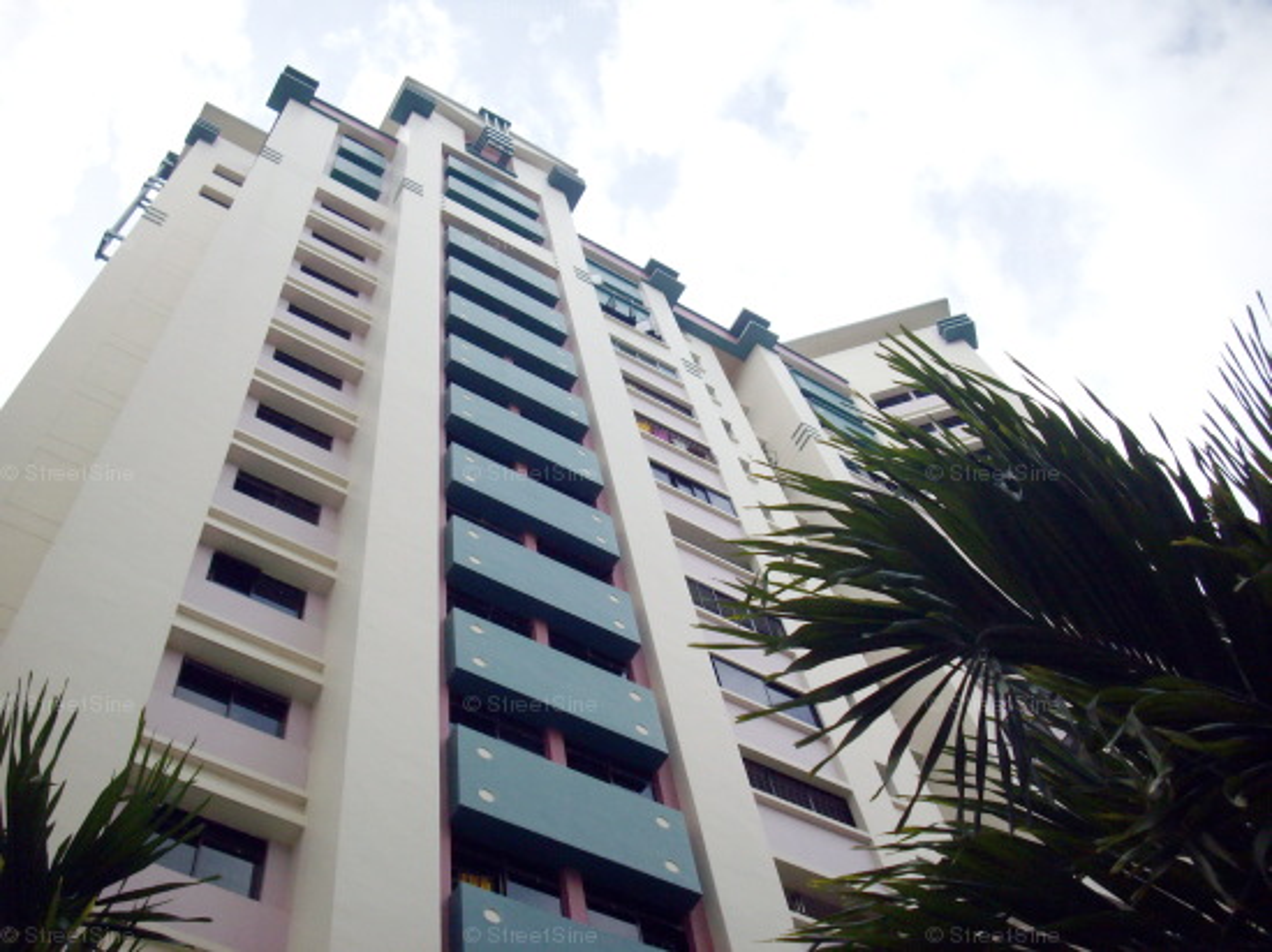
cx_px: 636
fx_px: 1359
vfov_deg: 38.6
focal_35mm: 37
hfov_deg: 50.2
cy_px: 476
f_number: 5.6
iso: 80
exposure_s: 1/640
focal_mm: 6.2
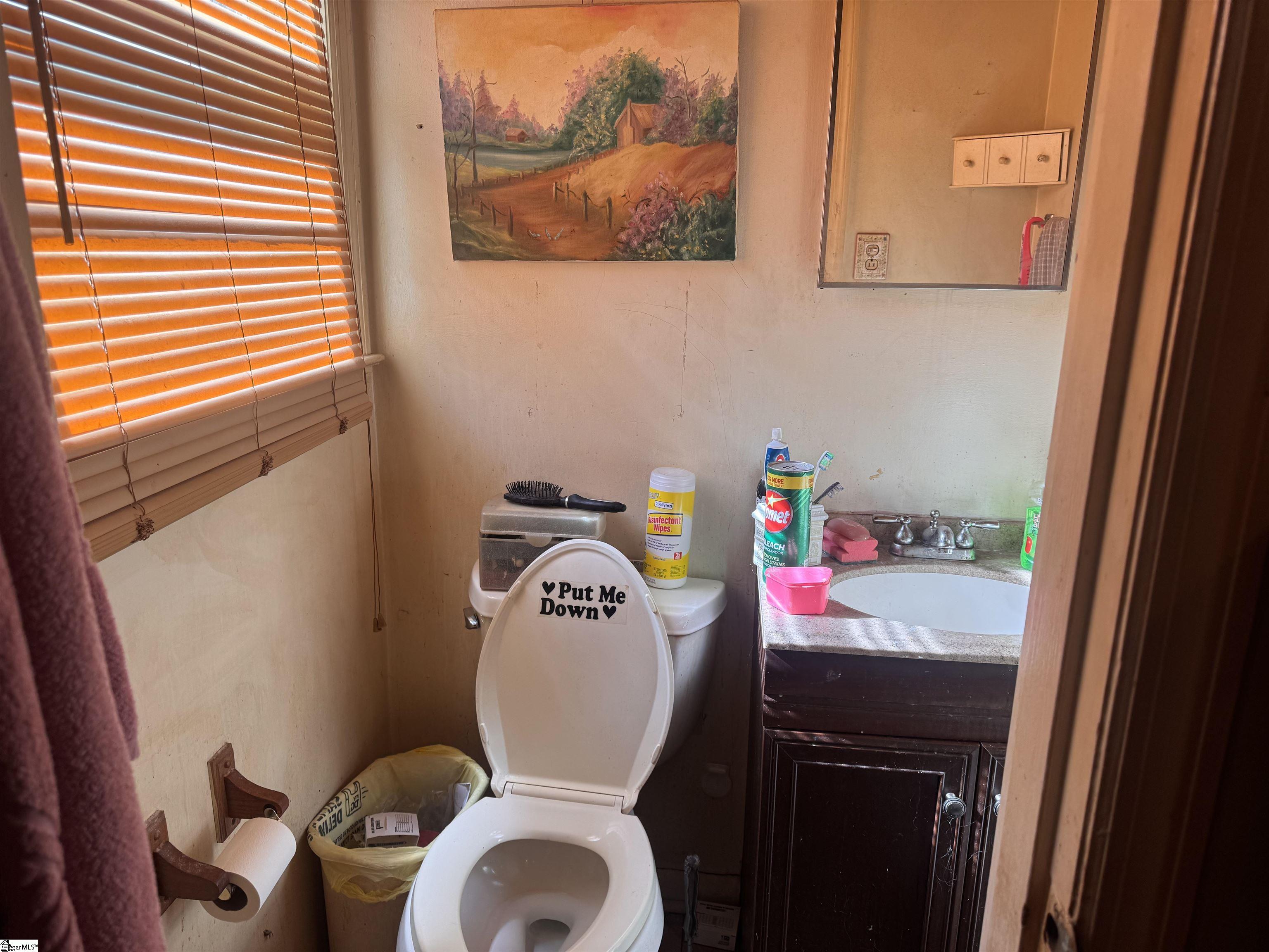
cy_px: 476
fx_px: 880
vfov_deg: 56.8
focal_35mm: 24
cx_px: 634
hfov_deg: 71.6
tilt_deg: -14.2
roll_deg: -0.7
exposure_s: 1/120
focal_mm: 6.76
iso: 80
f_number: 1.78
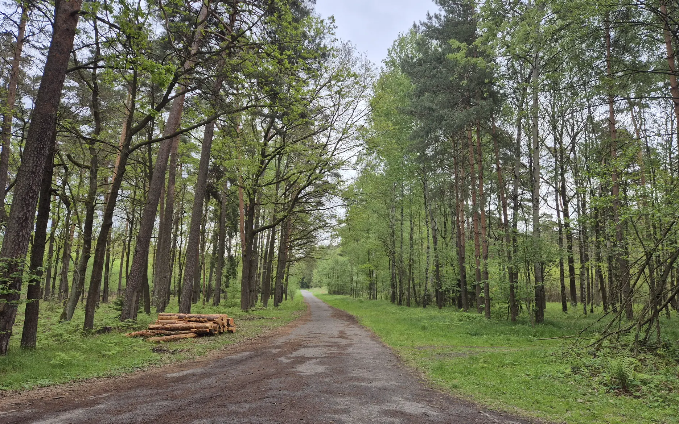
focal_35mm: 25
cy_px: 238
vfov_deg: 49.2
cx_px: 339
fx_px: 463
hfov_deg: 72.5
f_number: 1.8
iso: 25
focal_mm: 5.4
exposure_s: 1/263
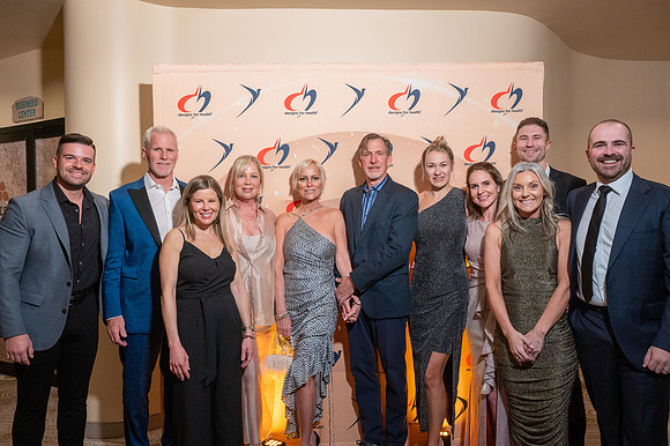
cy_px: 223
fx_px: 542
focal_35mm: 29
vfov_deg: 44.7
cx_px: 339
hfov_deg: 63.4
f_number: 8
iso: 3200
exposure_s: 1/100
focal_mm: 28.5
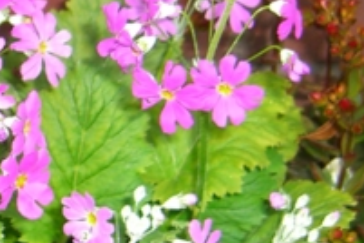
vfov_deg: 8.7
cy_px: 165
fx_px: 1587
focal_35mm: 157
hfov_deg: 12.7
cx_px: -110
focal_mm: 7.9
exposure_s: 1/60
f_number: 2.8
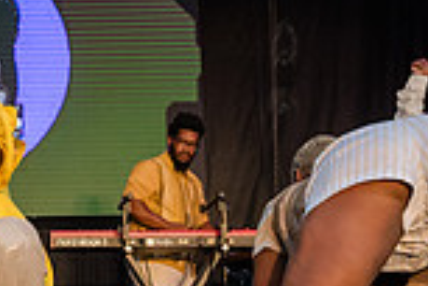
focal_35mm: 96
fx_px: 1141
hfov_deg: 20.0
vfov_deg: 14.2
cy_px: 208
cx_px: -76
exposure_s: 1/500
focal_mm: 24
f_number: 4
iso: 2000
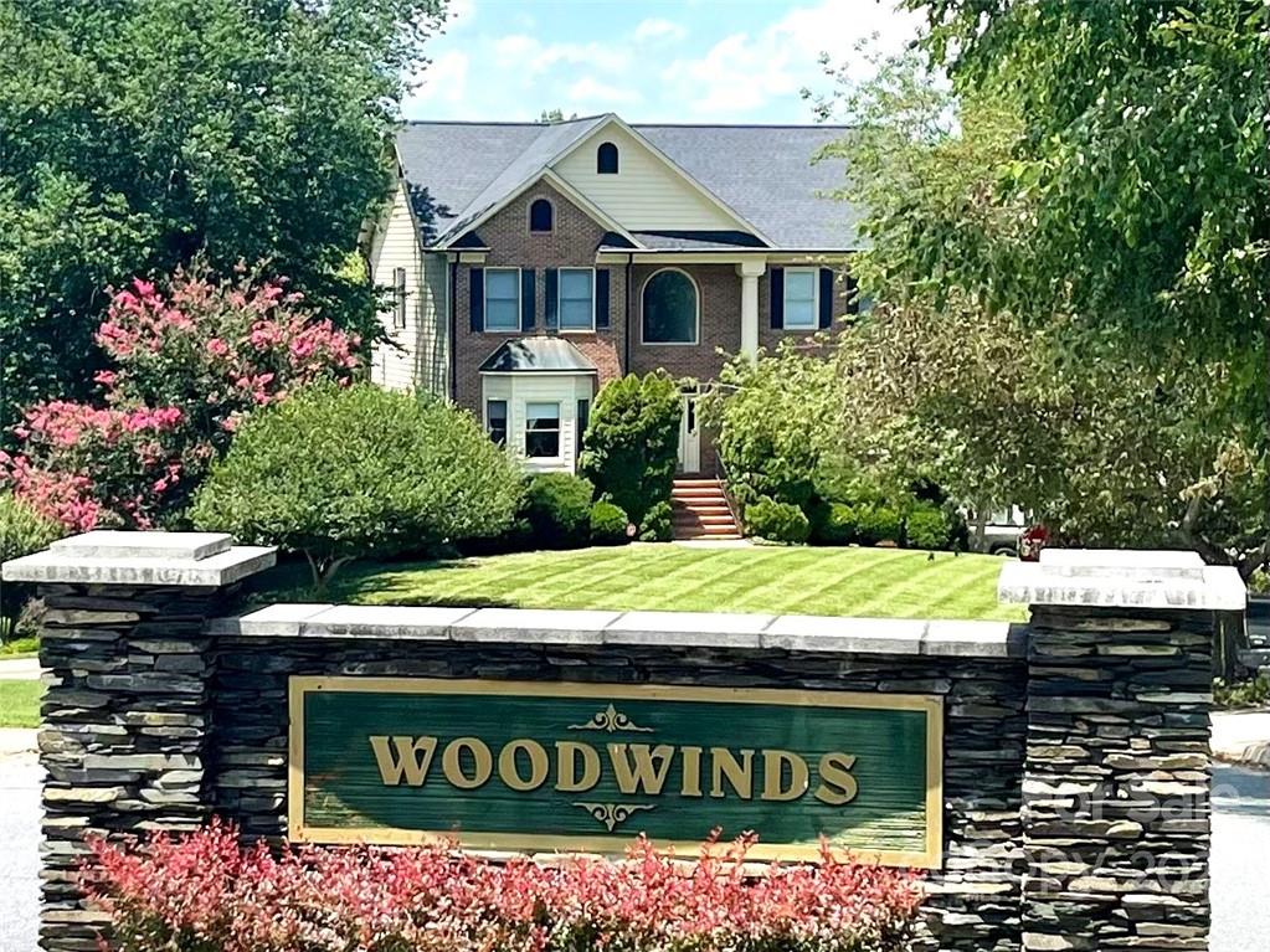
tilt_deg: -3.5
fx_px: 954
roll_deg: -0.2
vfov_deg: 53.1
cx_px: 635
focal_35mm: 26
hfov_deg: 67.3
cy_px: 476
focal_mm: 5.1
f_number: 1.6
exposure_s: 1/3559
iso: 32
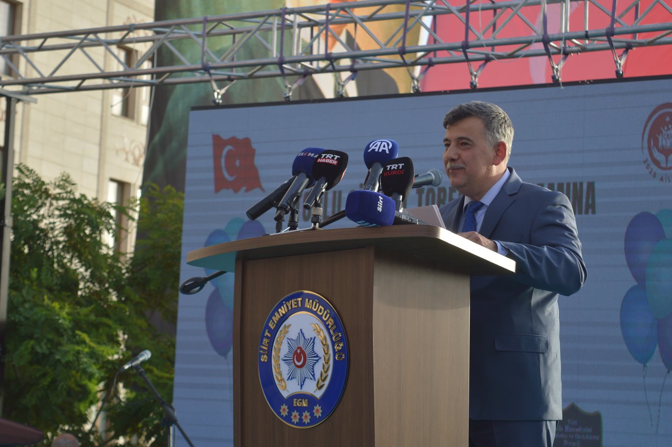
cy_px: 224
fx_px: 1540
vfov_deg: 16.5
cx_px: 336
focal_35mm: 82
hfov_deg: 24.6
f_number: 5.6
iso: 100
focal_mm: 55
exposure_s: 1/200
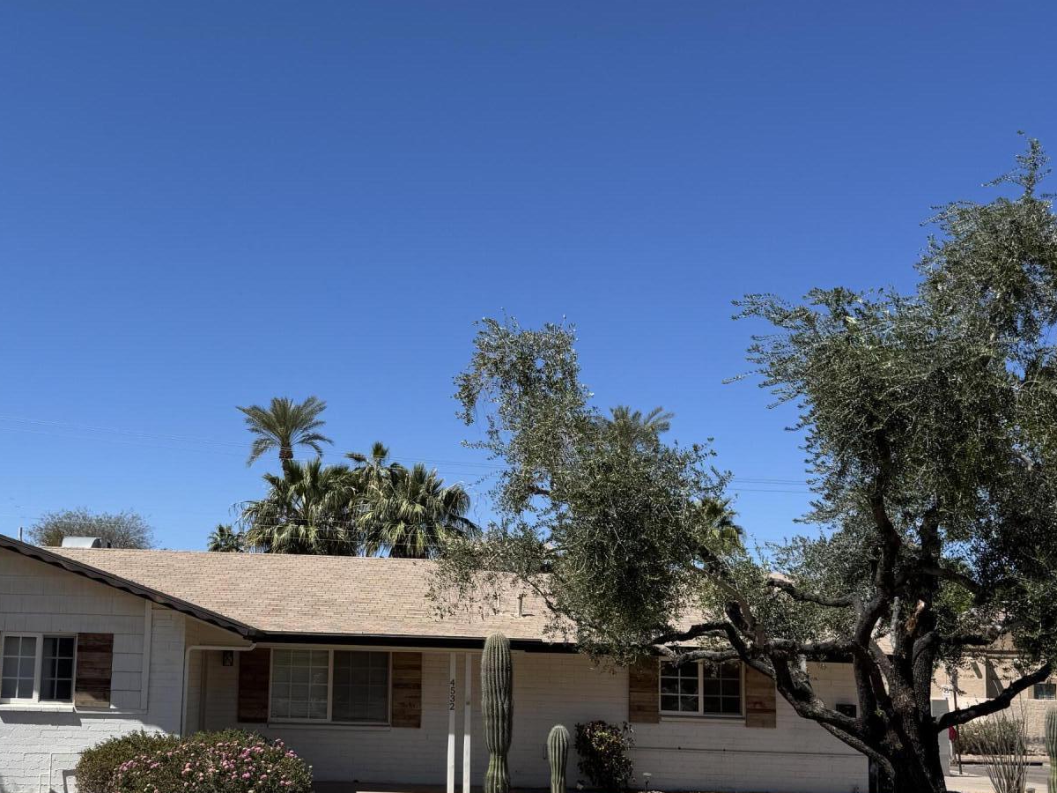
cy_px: 545
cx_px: 362
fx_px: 1221
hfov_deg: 46.1
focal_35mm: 40
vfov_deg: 35.5
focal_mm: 6.76
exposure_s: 1/5814
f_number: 1.78
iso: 80
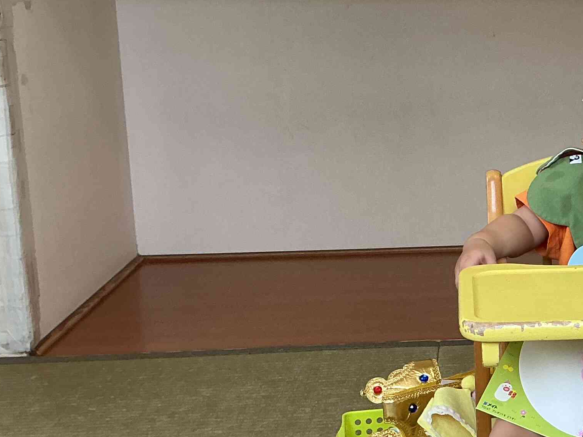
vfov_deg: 19.1
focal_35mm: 77
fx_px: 1297
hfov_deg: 23.5
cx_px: 664
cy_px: 222
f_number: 1.8
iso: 50
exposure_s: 1/120
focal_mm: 3
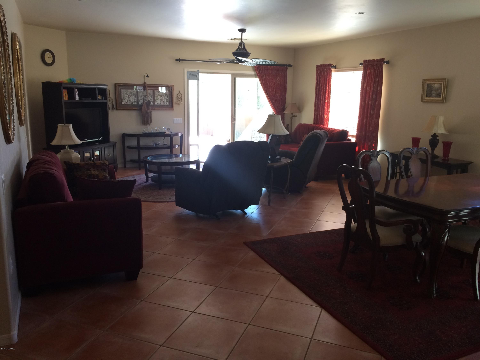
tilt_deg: -13.5
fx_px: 402
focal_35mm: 29
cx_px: 240
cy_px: 180
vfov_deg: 48.2
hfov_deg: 61.7
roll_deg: -1.0
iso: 40
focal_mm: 4.15
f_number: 2.2
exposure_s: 1/30
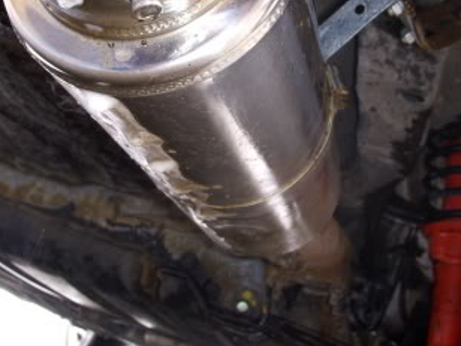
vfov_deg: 24.3
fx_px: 799
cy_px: 107
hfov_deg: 32.2
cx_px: 229
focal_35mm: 60
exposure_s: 1/30
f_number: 3.3
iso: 100
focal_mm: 6.3
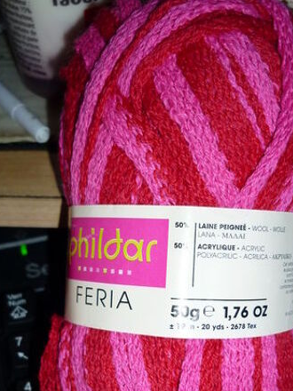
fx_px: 542
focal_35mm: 48
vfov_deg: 39.1
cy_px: 270
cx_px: 143
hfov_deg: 30.3
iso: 100
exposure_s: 1/60
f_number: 2.8
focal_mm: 5.5
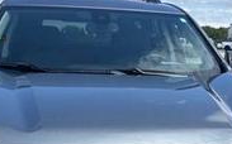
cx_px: 139
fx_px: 442
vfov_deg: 17.8
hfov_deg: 29.3
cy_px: 167
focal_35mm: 70
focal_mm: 6.76
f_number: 1.78
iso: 80
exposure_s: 1/4310
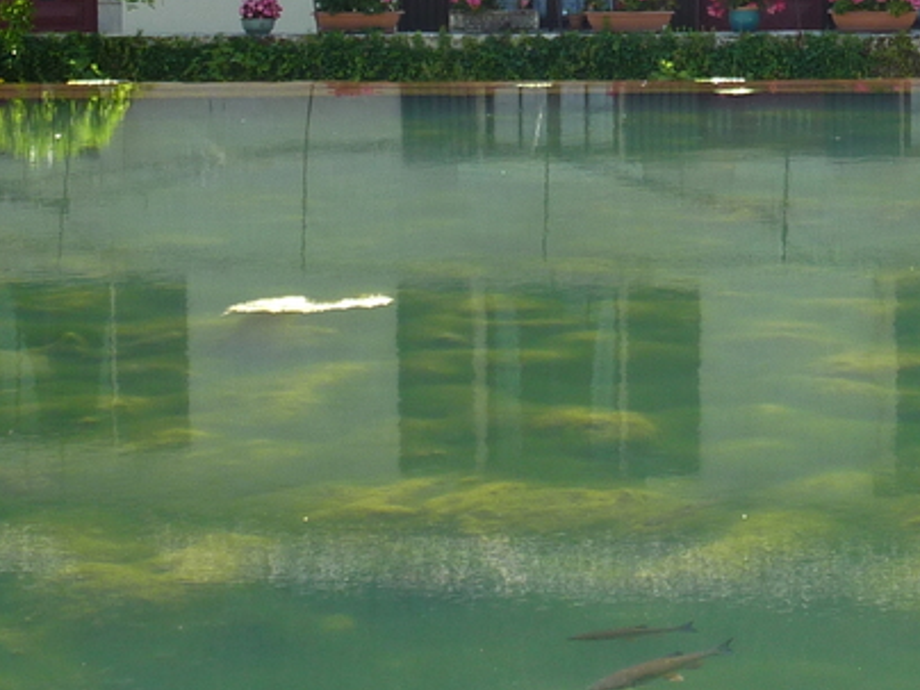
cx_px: 781
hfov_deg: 17.7
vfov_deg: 13.1
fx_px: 2924
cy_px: -114
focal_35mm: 110
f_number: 4
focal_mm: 6.1
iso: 80
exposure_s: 1/160
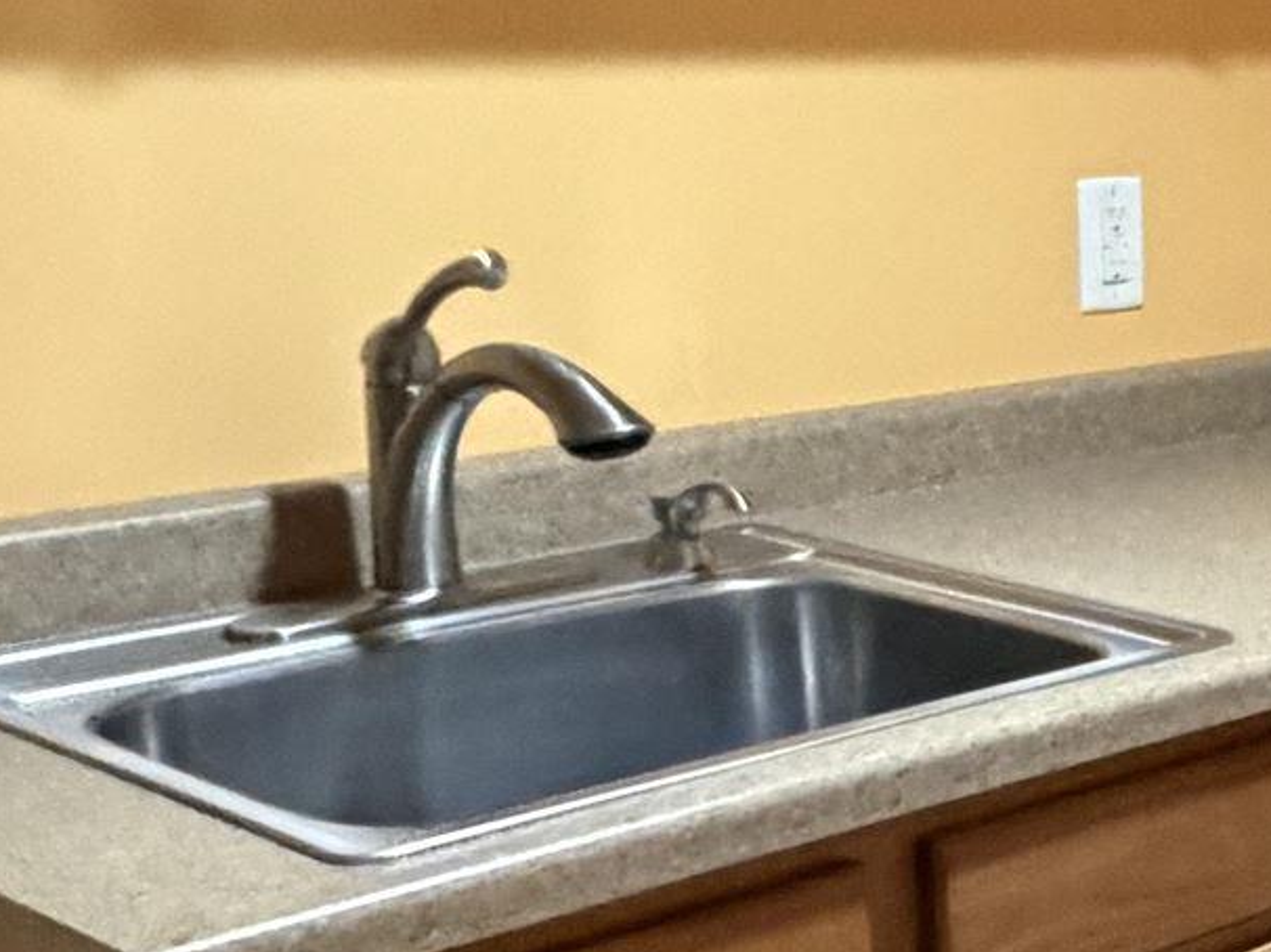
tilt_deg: -16.3
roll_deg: -3.3
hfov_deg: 23.8
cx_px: 1701
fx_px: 2606
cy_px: 688
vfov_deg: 20.6
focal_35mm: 71
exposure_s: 1/60
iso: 640
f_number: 2.2
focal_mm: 2.22
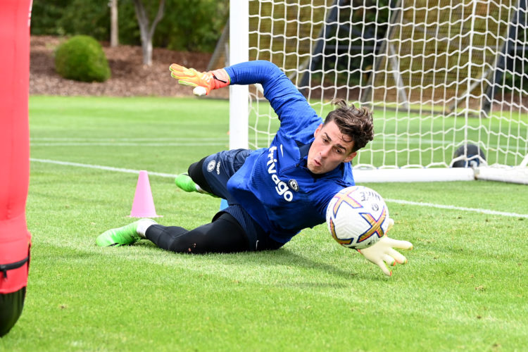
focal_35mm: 86
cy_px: 176
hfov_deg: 23.6
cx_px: 264
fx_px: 1261
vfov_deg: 15.9
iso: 640
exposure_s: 1/2500
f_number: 4
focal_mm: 86
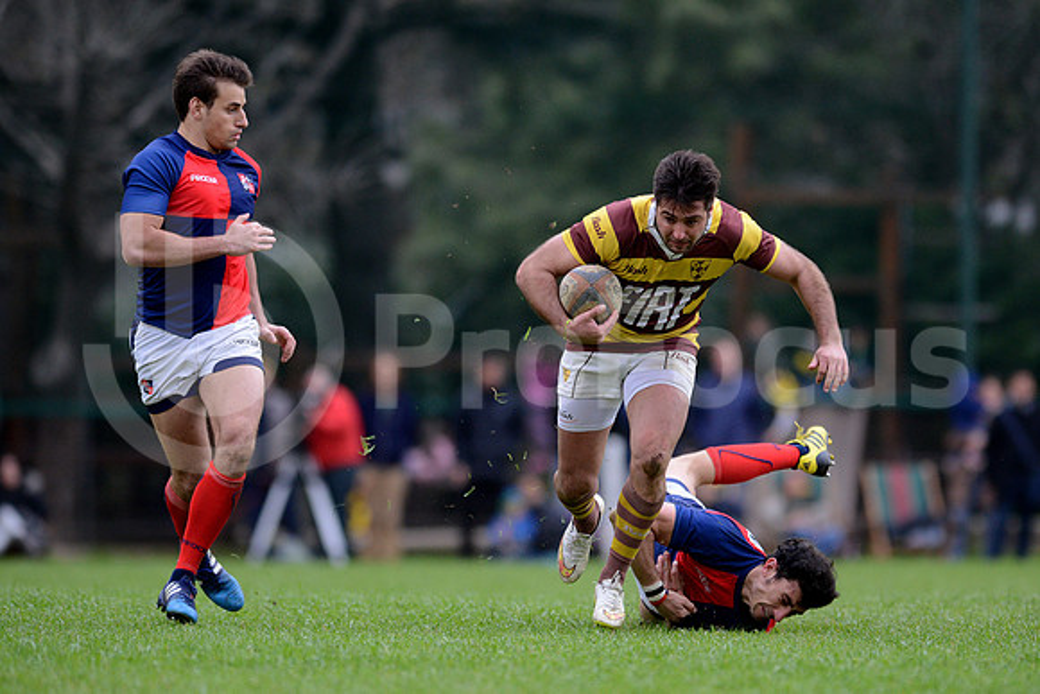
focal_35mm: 420
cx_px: 520
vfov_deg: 3.3
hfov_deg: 4.9
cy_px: 347
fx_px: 12136
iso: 2200
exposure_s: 1/800
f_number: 4
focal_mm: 420
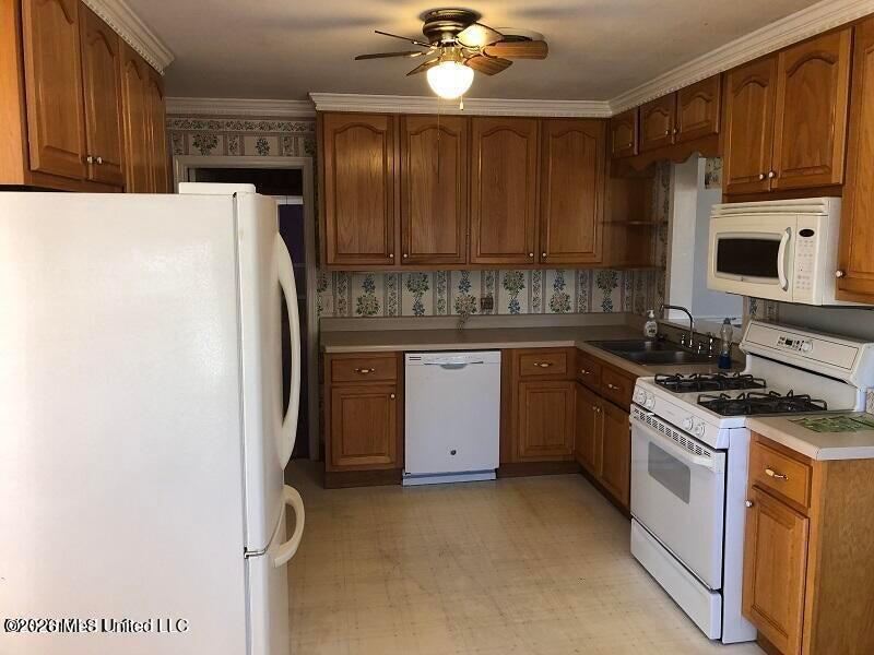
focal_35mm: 28
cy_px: 328
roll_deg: -0.3
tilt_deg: -7.1
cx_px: 437
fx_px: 707
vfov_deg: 49.7
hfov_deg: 63.4
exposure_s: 1/24
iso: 40
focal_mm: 3.99
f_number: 1.8
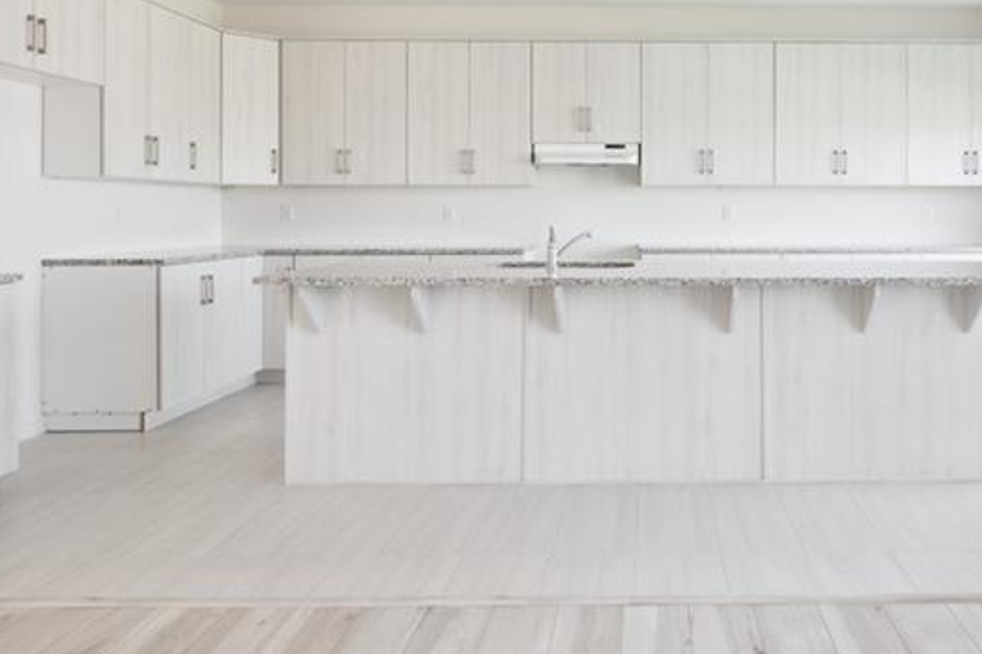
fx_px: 763
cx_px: 648
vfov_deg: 46.0
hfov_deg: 63.9
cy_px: 245
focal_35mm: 28
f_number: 8
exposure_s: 1/160
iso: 200
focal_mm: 14
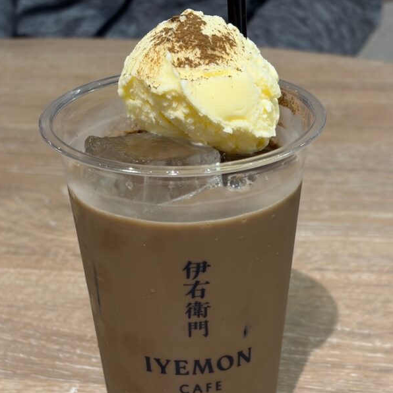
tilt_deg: -28.3
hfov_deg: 21.9
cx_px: 215
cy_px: 241
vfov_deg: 21.9
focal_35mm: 79
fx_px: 1015
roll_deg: +1.5
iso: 25
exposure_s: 1/50
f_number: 1.6
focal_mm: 5.96
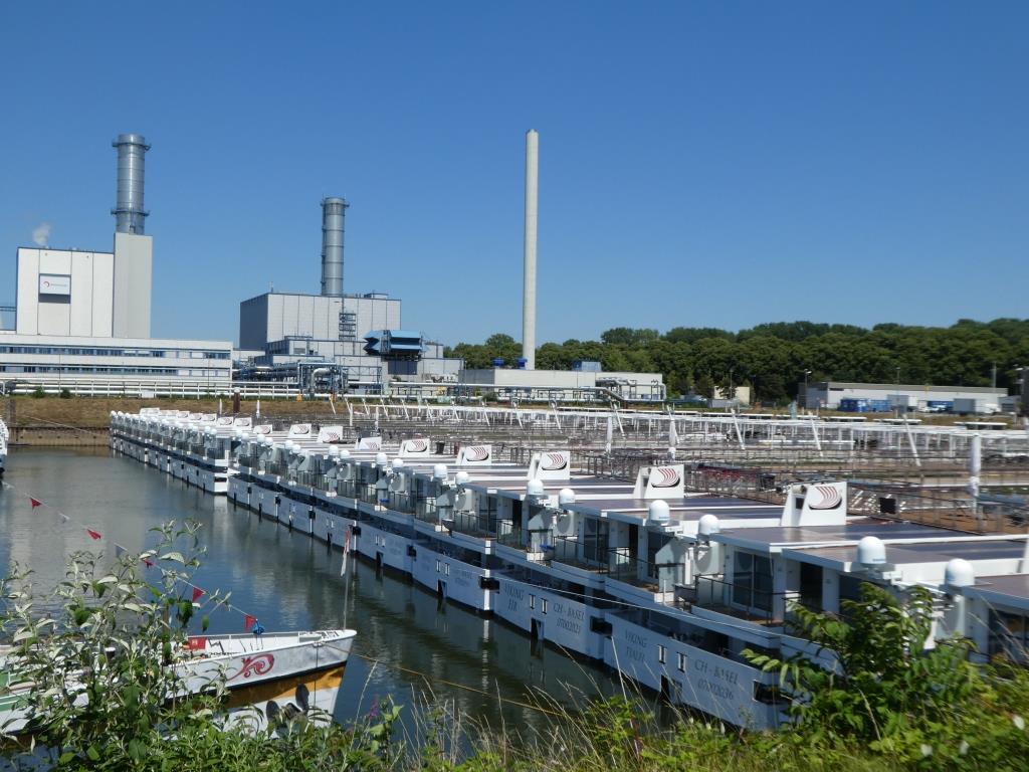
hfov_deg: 50.1
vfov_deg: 38.7
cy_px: 386
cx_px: 514
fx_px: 1100
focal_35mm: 37
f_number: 4.5
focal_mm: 6.7
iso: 80
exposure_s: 1/800
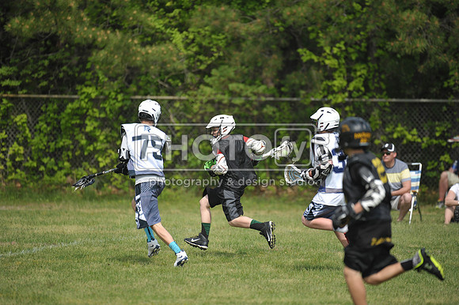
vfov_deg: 4.0
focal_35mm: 340
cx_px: 230
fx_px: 4332
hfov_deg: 6.1
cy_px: 152
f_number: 4
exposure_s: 1/3200
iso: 640
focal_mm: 340
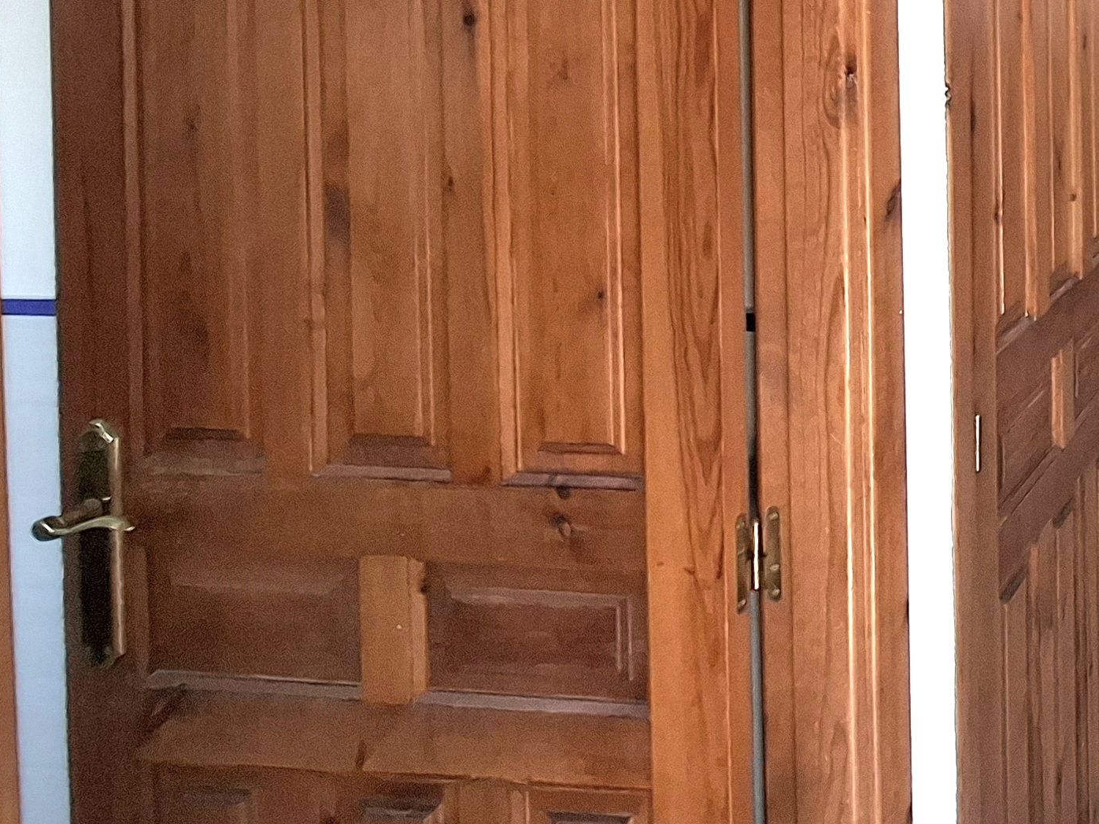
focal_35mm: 38
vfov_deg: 33.9
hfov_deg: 35.3
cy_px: -31
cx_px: 1396
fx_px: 1206
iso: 64
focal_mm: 1.74
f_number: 2.2
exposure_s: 1/50
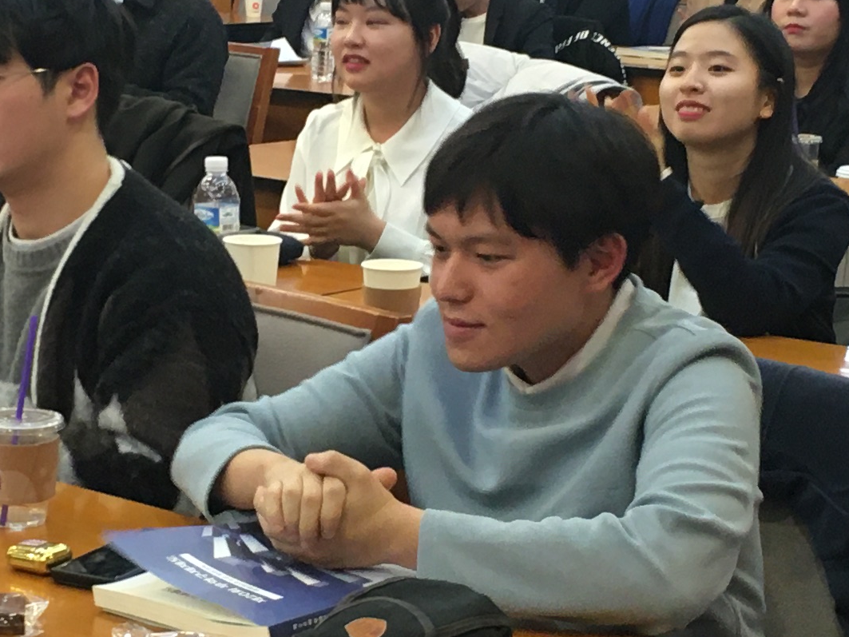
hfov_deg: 17.8
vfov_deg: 13.5
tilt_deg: -9.5
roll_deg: -1.0
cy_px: 297
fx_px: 2698
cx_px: 254
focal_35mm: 110
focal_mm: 4.15
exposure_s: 1/30
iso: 100
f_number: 2.2
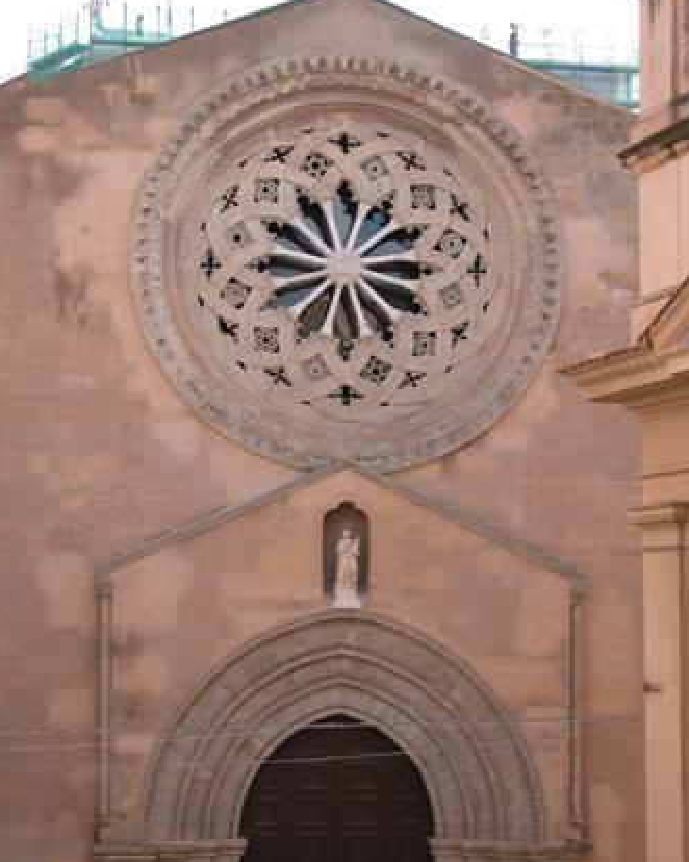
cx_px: 343
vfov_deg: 25.7
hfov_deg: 20.7
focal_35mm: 74
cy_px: 439
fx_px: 1887
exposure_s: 1/440
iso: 100
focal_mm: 17.8
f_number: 3.3
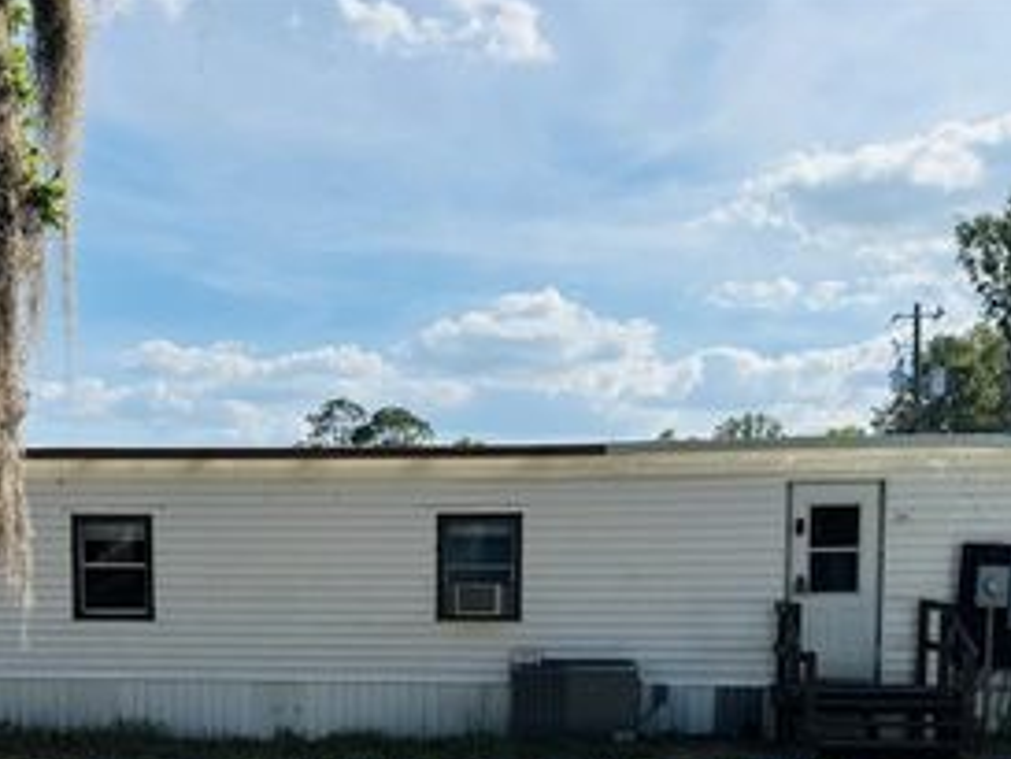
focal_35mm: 44
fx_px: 1286
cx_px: 418
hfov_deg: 42.8
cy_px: 679
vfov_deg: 31.4
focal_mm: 6.76
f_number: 1.78
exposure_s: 1/5348
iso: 80
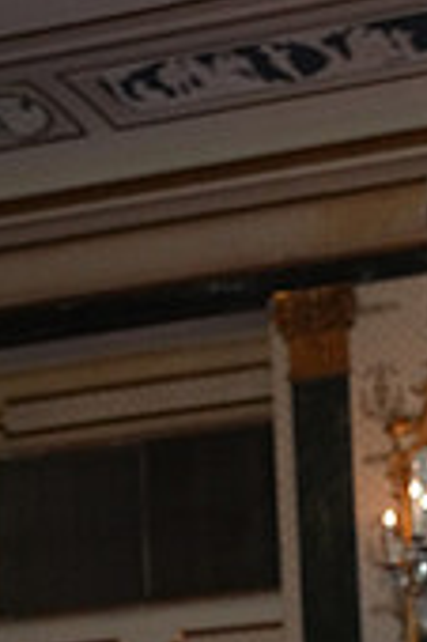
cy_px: 786
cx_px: 599
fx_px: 2068
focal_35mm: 116
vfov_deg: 16.8
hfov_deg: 11.4
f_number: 5
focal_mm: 34
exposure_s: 1/200
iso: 5000
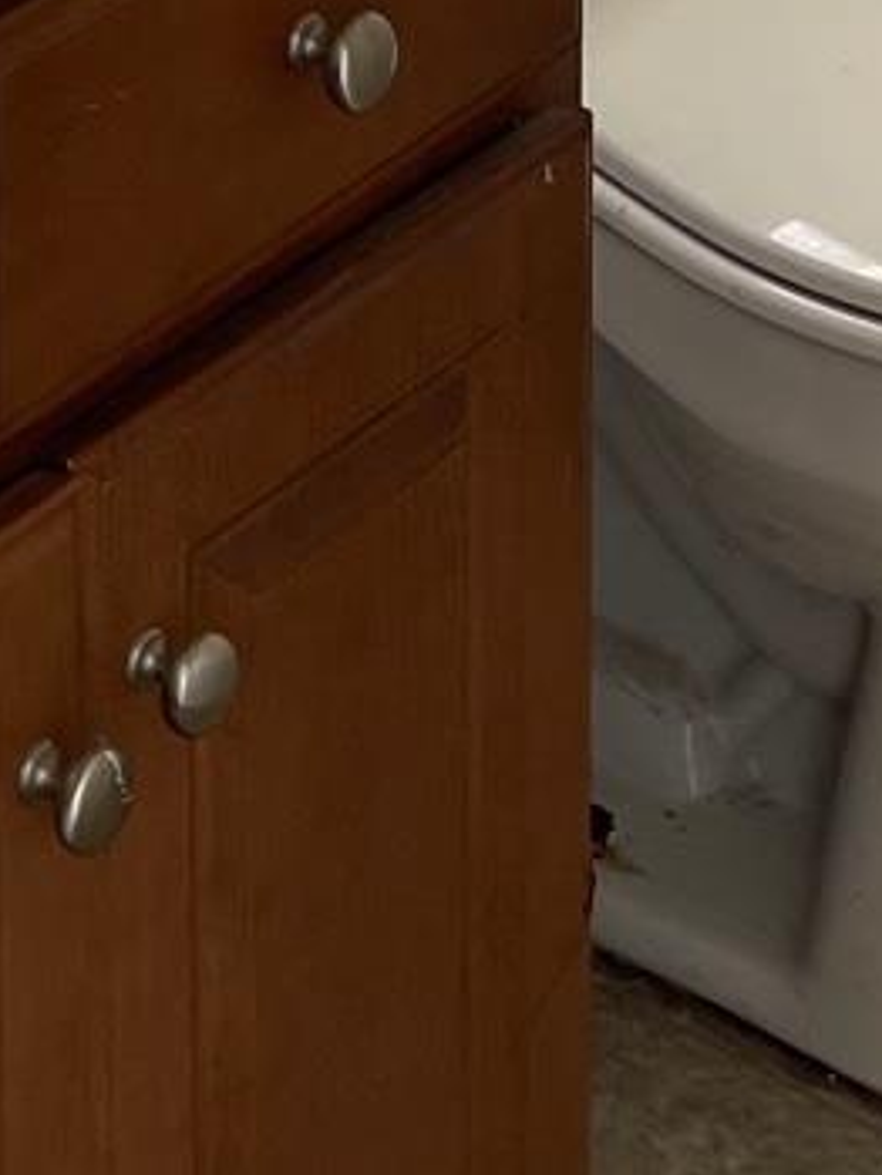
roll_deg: +1.6
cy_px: -1431
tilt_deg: -10.9
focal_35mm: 150
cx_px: -485
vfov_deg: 11.4
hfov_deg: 9.6
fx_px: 5093
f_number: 1.6
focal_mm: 5.1
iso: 40
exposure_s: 1/121
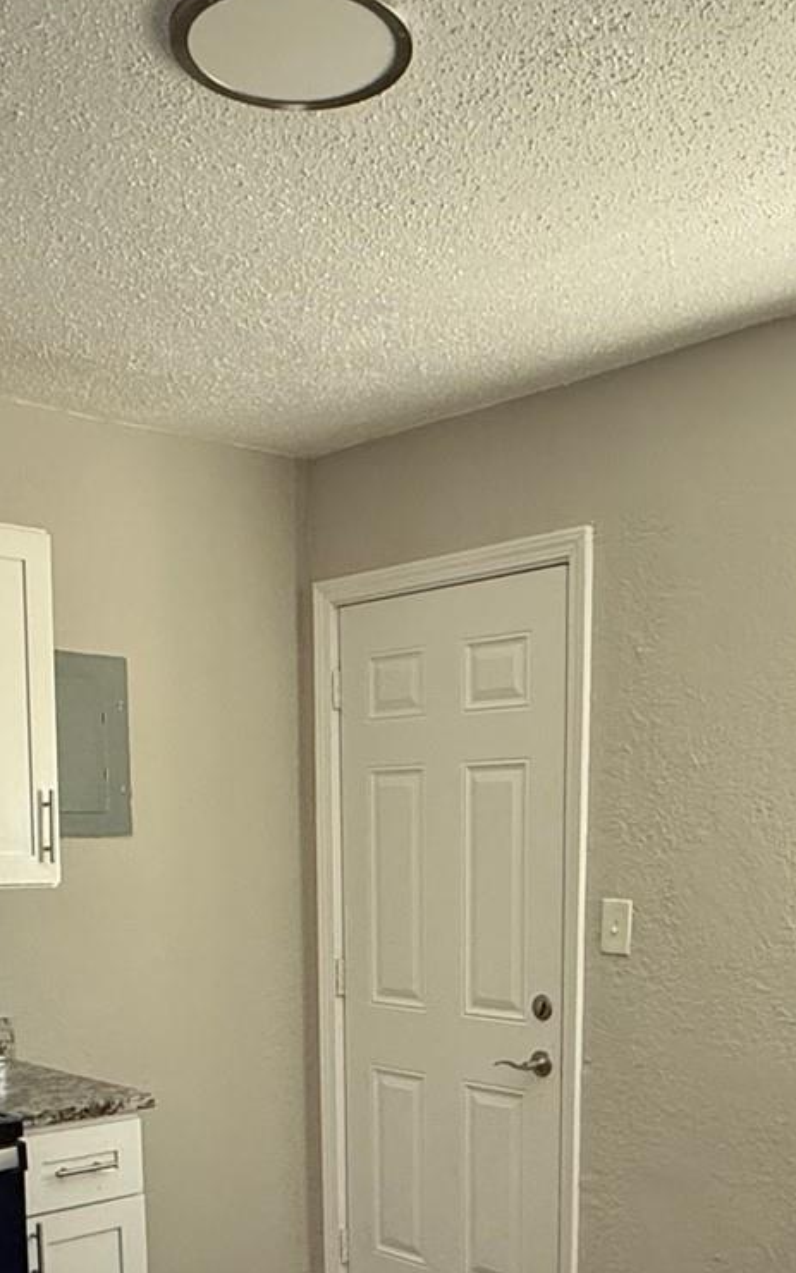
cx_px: 399
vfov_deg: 45.3
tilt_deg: -9.2
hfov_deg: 31.2
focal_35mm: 41
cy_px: 1057
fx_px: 1423
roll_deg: +0.3
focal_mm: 2.22
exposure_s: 1/60
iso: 640
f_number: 2.2
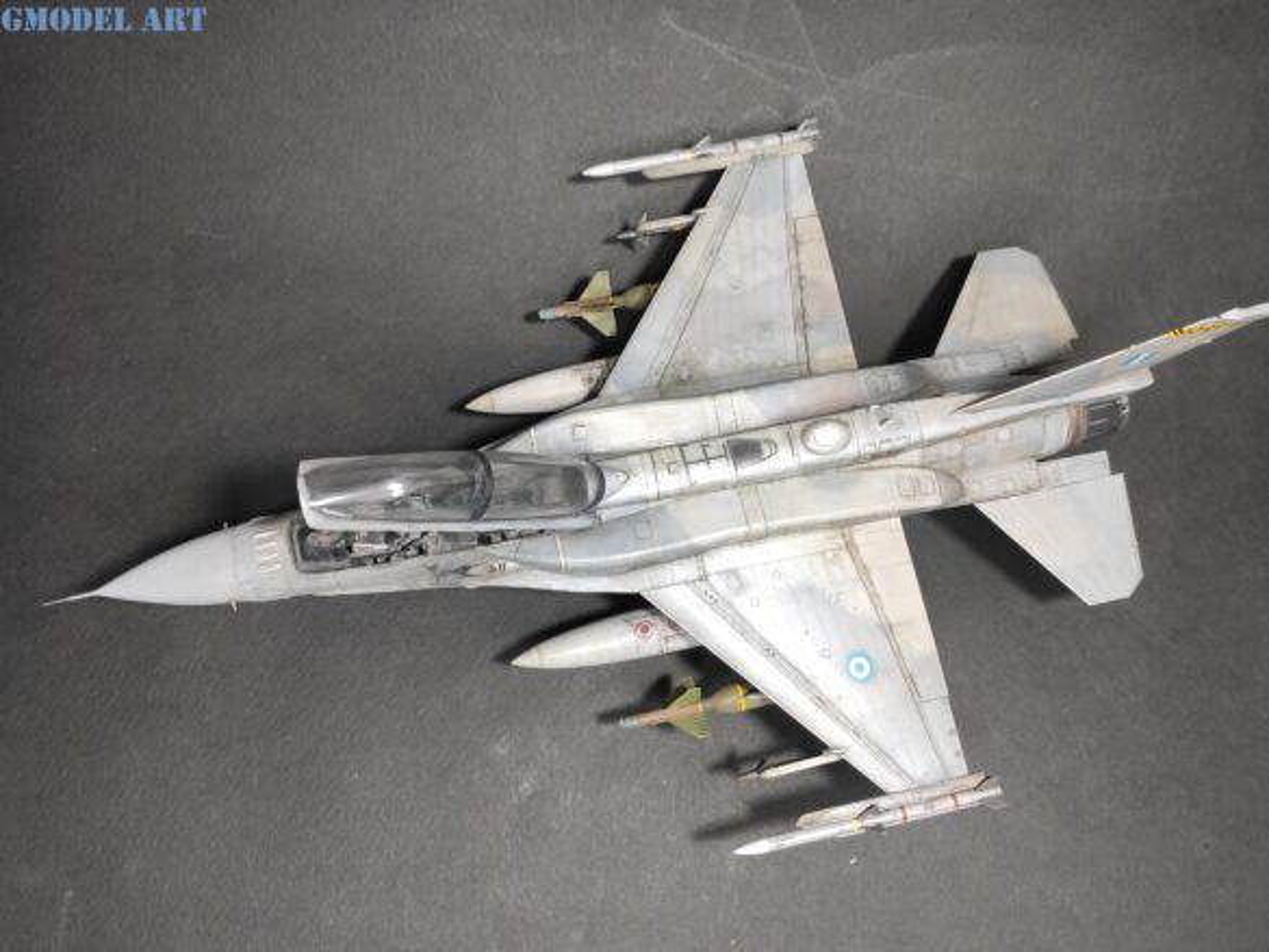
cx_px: 634
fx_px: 953
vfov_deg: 53.1
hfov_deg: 67.3
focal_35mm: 26
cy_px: 476
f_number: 1.75
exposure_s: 1/100
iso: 292
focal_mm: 4.77
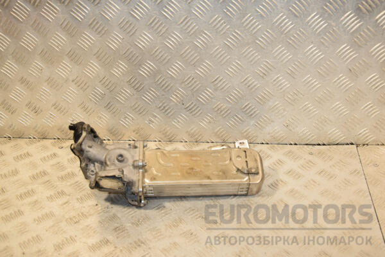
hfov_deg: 43.6
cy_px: 128
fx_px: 481
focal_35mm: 45
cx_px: 192
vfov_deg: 29.9
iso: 800
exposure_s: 1/200
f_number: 6.3
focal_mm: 30
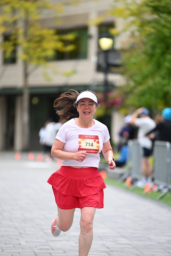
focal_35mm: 218
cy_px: 139
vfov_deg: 9.4
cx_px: 83
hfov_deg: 6.3
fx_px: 1552
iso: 640
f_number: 2.8
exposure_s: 1/2000
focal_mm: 200
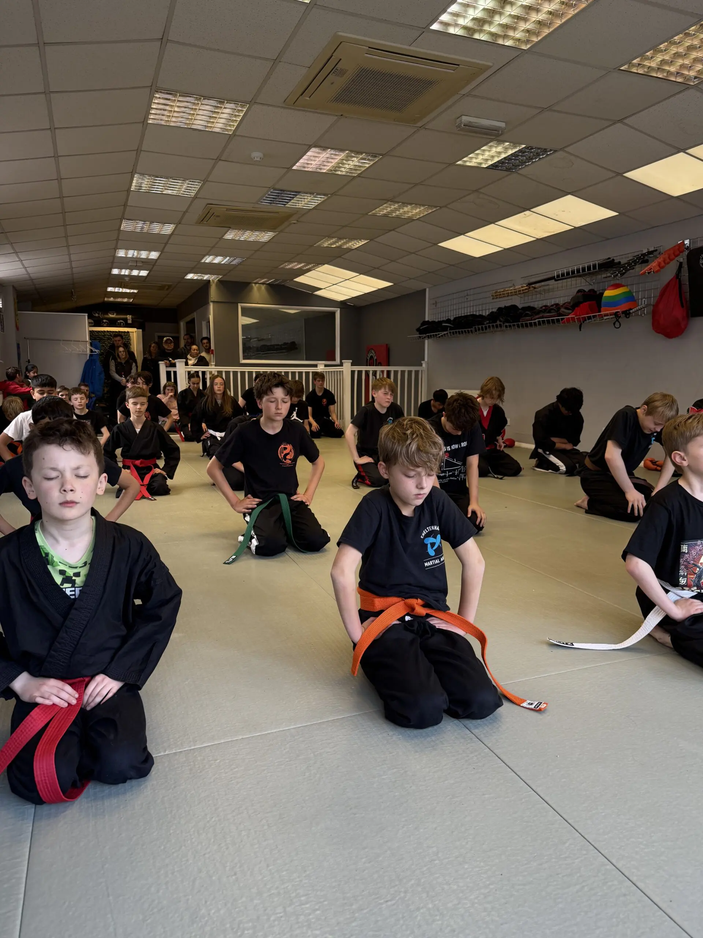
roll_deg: -0.4
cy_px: 469
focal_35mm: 24
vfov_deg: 71.6
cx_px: 352
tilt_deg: -8.1
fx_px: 650
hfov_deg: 56.8
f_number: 1.78
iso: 160
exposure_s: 1/100
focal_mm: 6.76
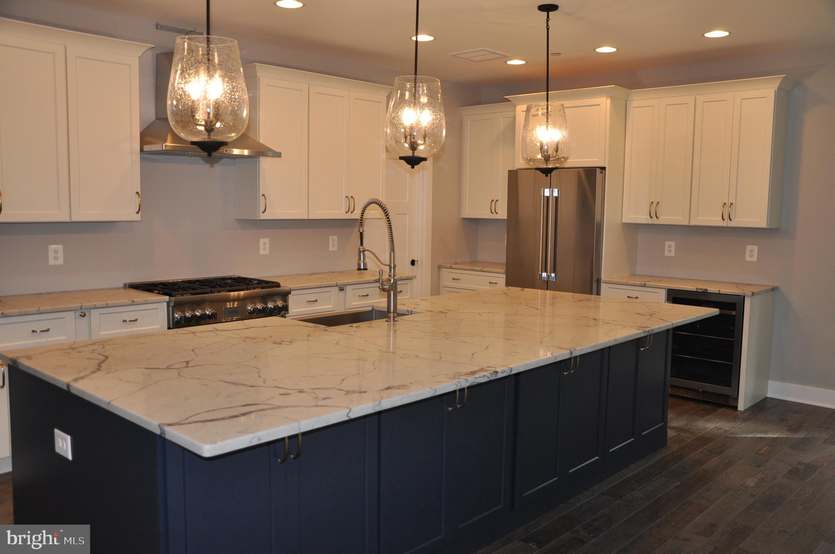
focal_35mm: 32
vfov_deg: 41.6
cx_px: 418
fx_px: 730
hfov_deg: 59.6
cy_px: 277
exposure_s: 1/125
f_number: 3.8
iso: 450
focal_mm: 21
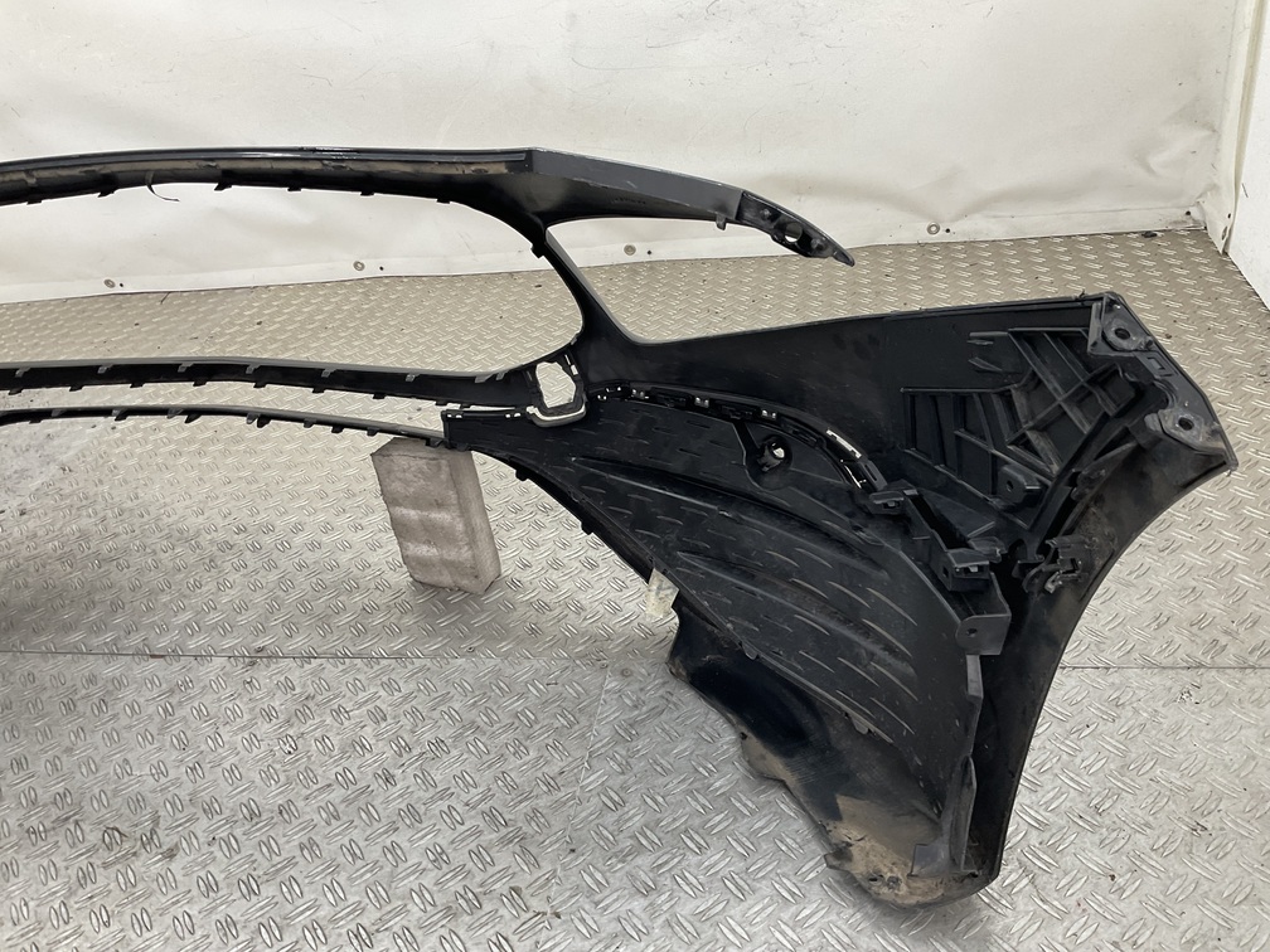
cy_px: 476
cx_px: 635
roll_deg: +8.4
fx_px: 1064
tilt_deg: -32.4
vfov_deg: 48.2
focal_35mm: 29
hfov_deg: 61.7
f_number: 1.8
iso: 32
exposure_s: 1/100
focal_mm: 3
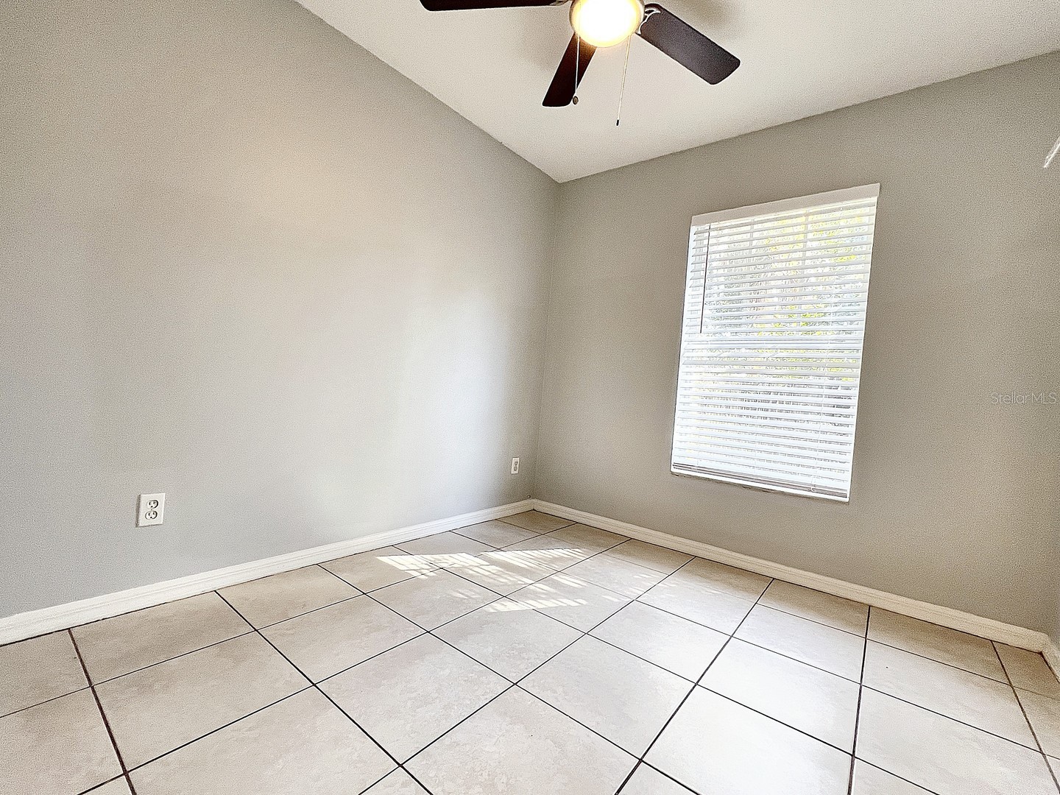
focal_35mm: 13
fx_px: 398
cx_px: 530
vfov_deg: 89.9
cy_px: 398
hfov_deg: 106.2
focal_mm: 1.6
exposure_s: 1/120
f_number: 1.8
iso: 200
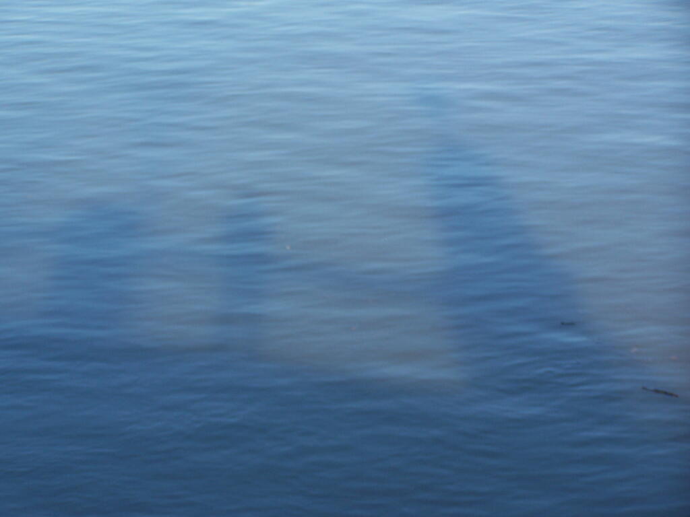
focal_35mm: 117
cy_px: 258
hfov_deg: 16.8
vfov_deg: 12.7
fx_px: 2332
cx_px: 345
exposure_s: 1/400
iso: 80
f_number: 3.2
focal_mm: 19.4
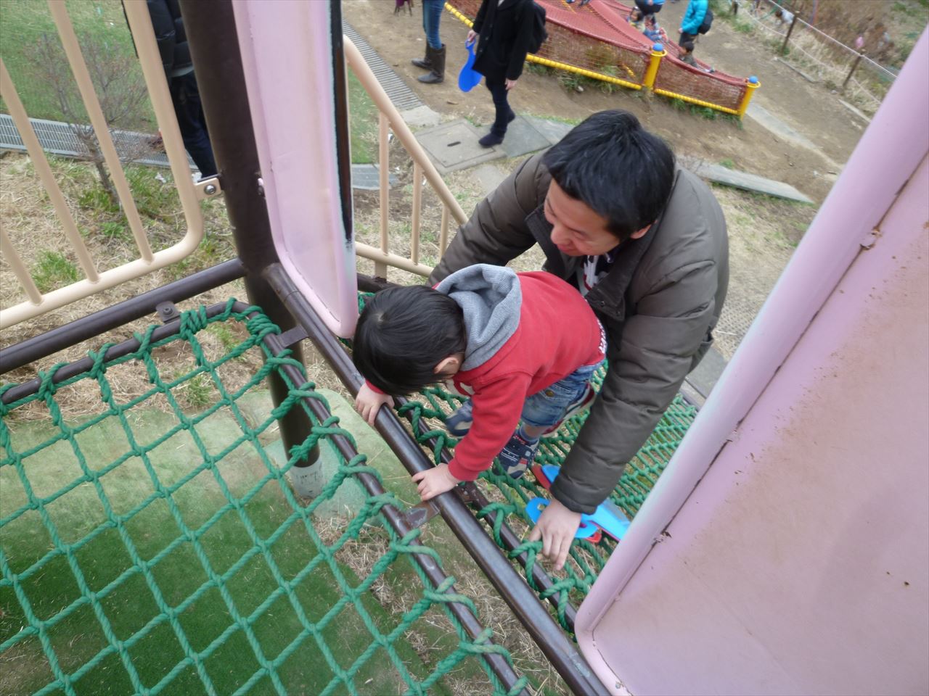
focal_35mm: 25
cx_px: 464
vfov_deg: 54.9
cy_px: 348
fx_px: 671
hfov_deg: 69.4
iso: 80
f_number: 2.8
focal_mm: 4.5
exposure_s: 1/50
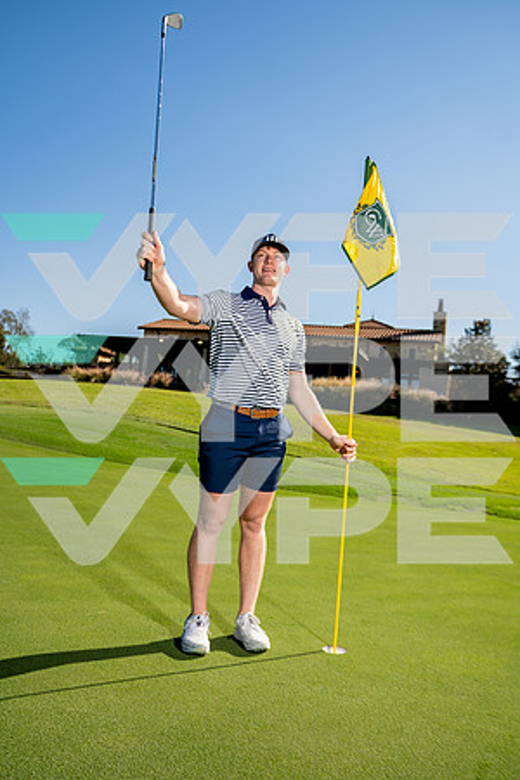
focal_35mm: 33
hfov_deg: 40.0
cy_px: 390
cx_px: 260
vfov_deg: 57.2
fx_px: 715
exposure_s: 1/1000
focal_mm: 33
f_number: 4
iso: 100
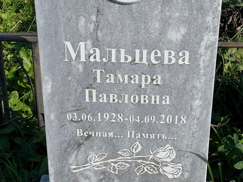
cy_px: 91
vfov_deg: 19.1
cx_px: 122
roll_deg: +2.3
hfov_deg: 25.3
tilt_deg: -32.1
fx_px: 541
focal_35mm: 77
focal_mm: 9
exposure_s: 1/1220
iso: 32
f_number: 2.8
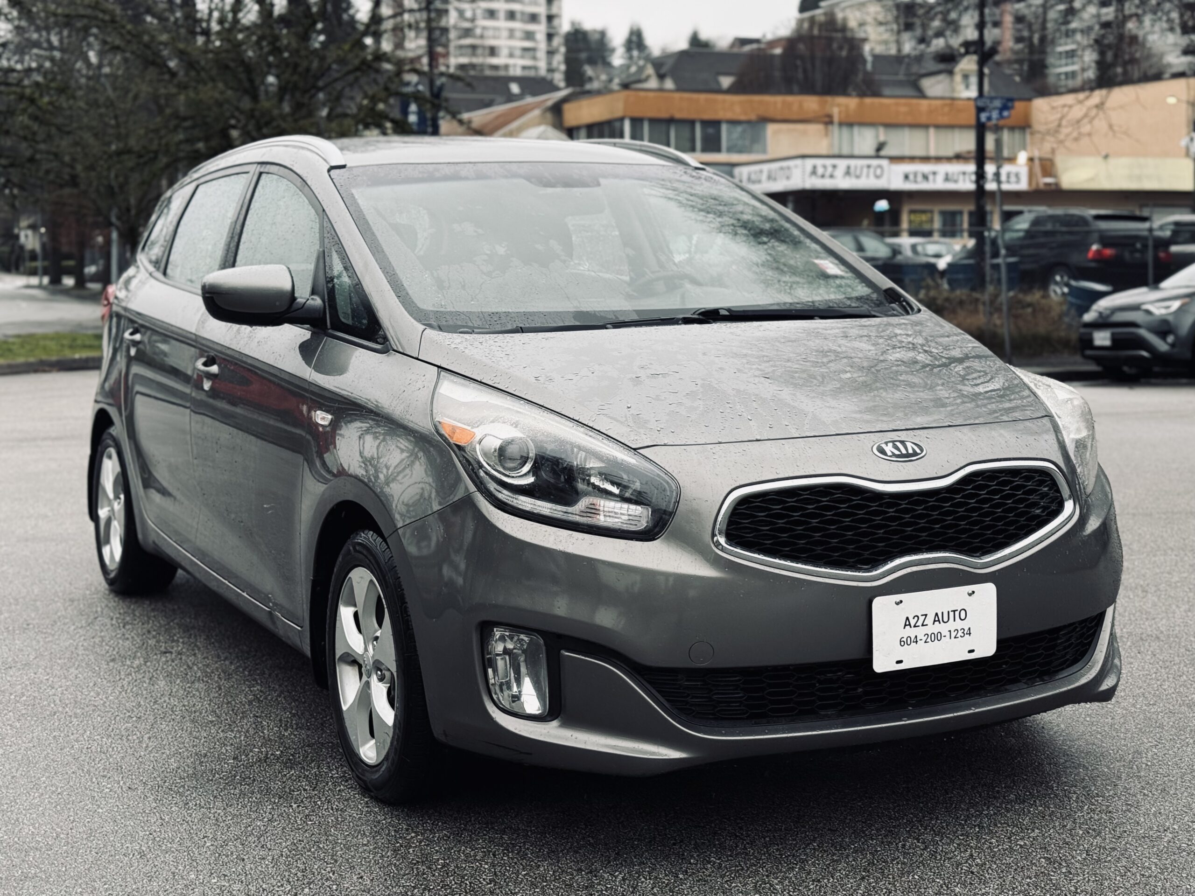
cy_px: 448
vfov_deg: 30.3
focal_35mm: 48
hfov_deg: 39.7
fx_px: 1657
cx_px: 598
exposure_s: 1/625
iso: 64
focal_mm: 6.76
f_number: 1.78
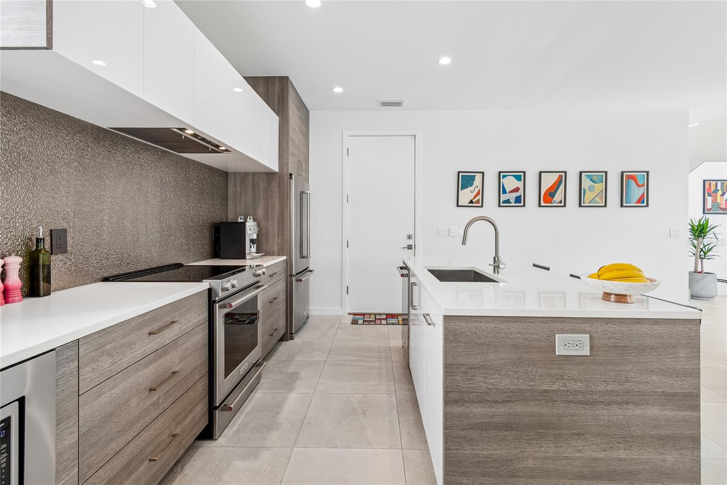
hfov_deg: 100.4
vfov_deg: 77.3
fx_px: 303
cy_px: 242
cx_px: 364
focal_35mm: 15
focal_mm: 10
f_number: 7.1
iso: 100
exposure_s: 1/10
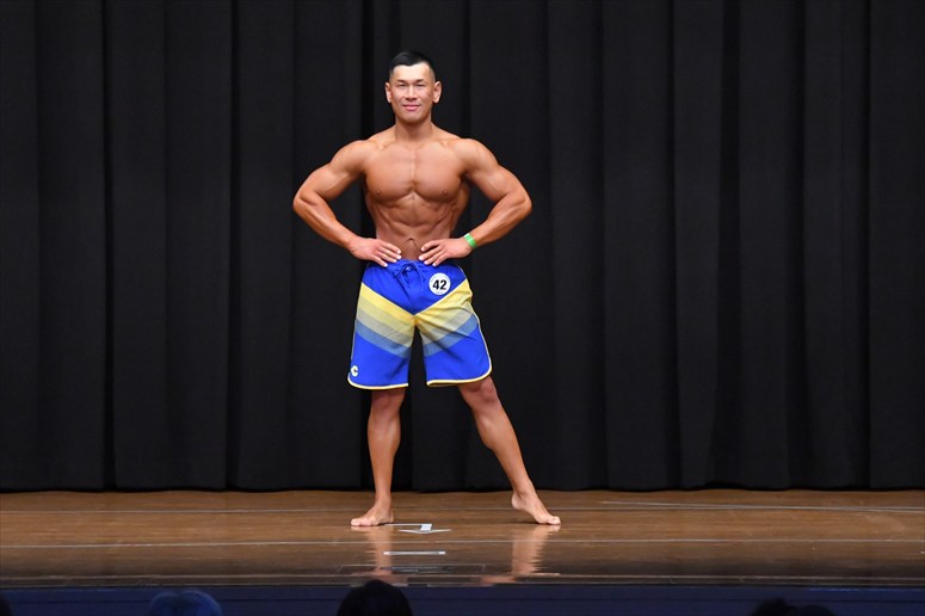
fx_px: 5779
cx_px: 462
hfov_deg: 9.2
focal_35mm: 225
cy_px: 308
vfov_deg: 6.1
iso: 8000
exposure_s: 1/400
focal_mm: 150
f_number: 5.6
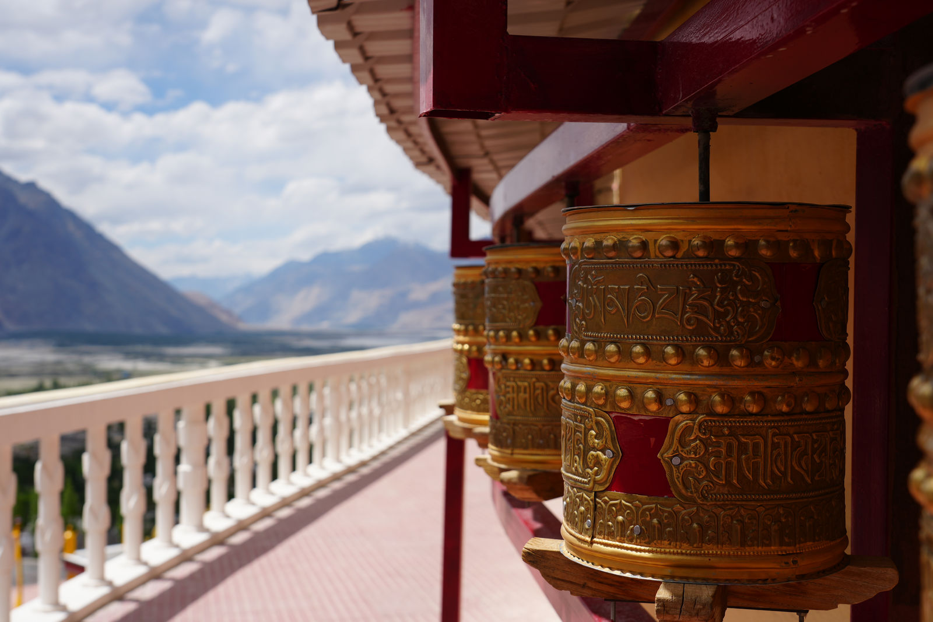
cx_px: 466
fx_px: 1140
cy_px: 311
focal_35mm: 44
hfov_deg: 44.5
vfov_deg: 30.5
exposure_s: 1/500
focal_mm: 44
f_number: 7.1
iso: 100
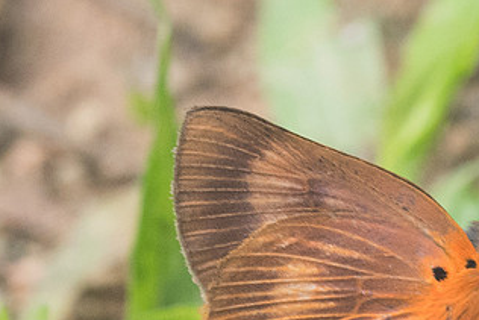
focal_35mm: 1099
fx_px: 14629
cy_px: 378
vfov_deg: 1.3
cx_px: 437
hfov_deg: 1.9
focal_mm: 150
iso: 800
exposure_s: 1/250
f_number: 8
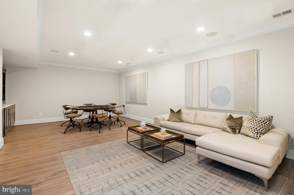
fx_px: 131
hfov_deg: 96.8
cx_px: 147
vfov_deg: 73.7
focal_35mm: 16
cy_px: 98
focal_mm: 16
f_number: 8
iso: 400
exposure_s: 1/3
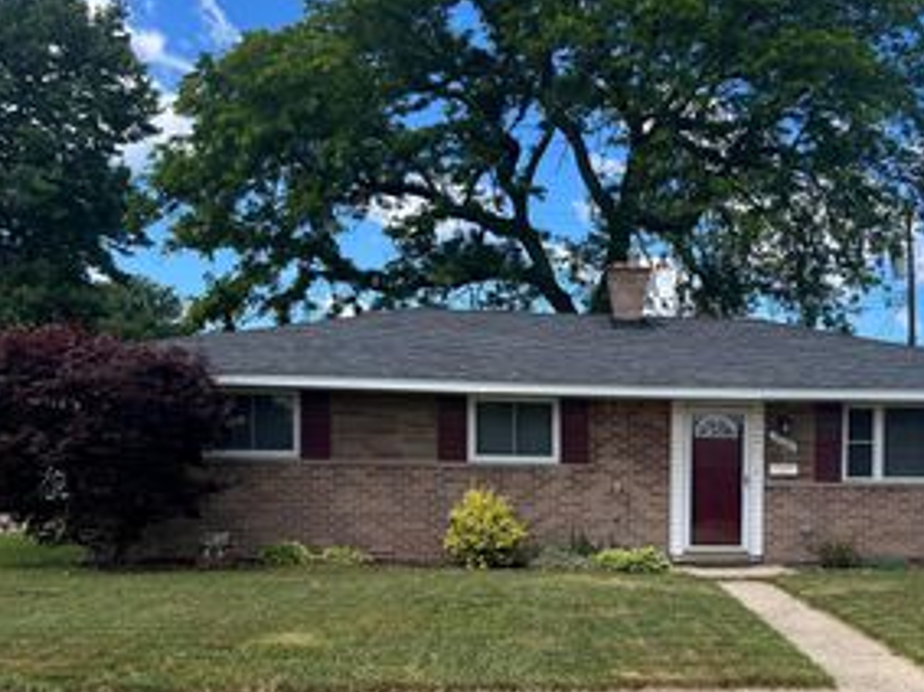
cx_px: 676
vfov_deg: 30.9
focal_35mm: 46
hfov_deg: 40.3
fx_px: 1227
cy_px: 530
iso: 50
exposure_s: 1/2632
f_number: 1.5
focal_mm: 5.7
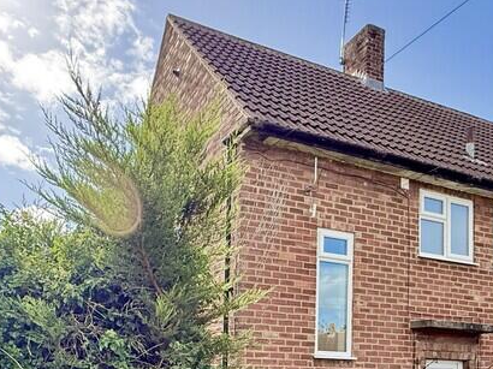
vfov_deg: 36.8
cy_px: 362
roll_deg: +0.3
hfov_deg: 52.5
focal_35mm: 35
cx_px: 220
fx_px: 498
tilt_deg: +2.3
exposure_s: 1/619
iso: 64
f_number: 2.2
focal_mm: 2.22
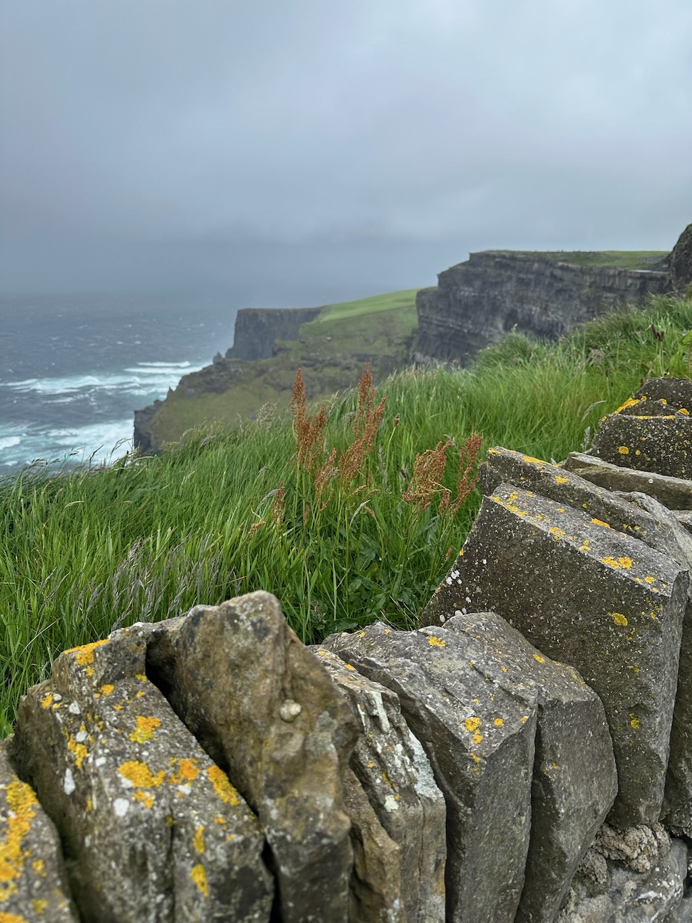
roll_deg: -0.7
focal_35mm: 24
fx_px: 640
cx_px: 346
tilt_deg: -17.6
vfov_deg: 71.6
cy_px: 462
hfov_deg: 56.8
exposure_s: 1/1256
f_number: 1.78
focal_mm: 6.86
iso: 80
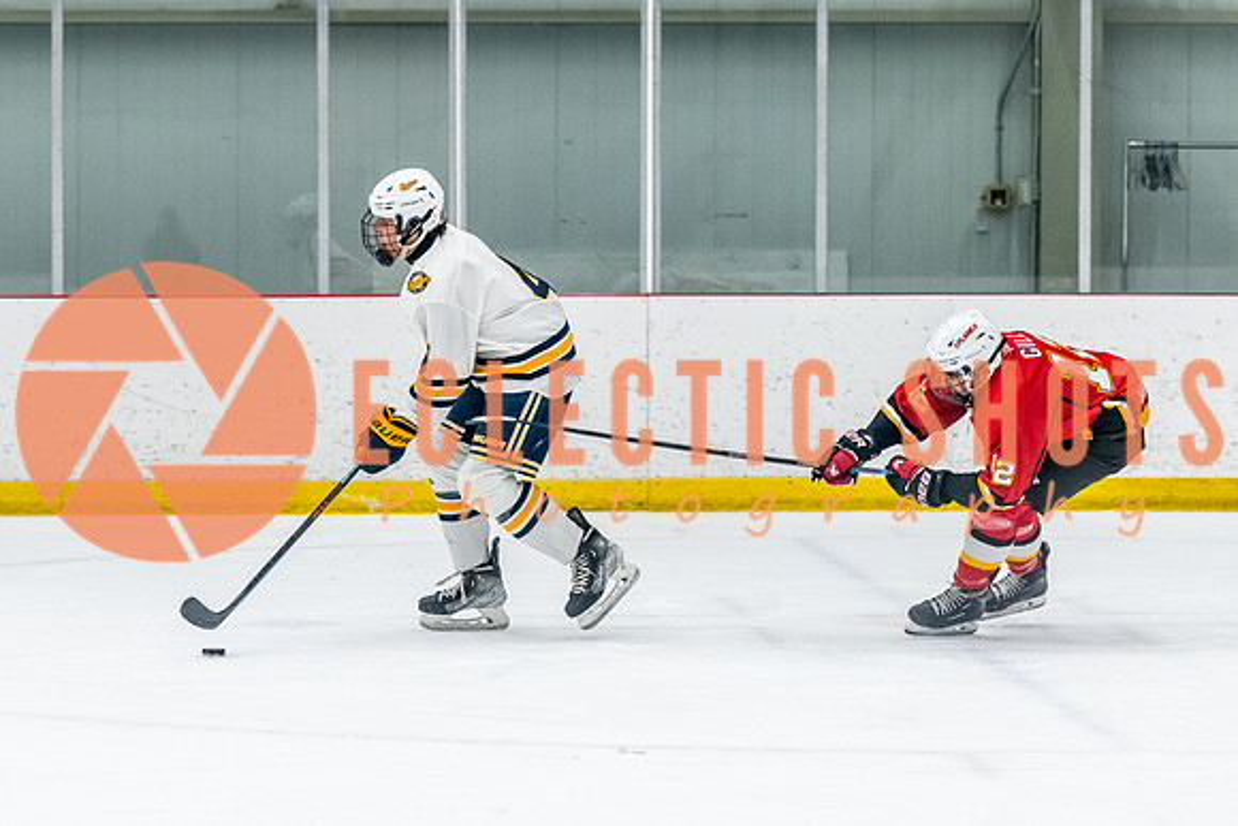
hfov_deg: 12.8
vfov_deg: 8.6
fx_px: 5495
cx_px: 440
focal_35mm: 160
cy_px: 388
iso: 3200
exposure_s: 1/800
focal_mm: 105
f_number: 2.8
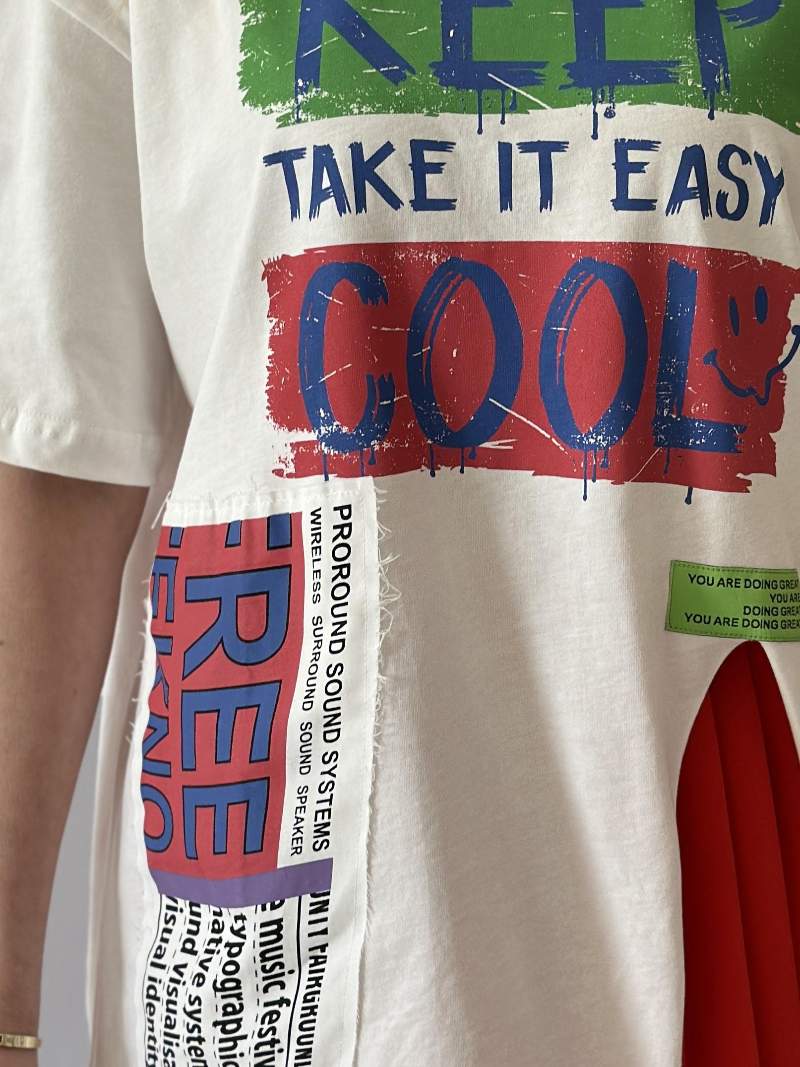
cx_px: 515
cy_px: 400
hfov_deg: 16.4
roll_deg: -2.0
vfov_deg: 21.7
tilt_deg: -10.1
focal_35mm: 90
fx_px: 2773
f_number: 1.78
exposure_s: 1/262
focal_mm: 6.86
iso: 80
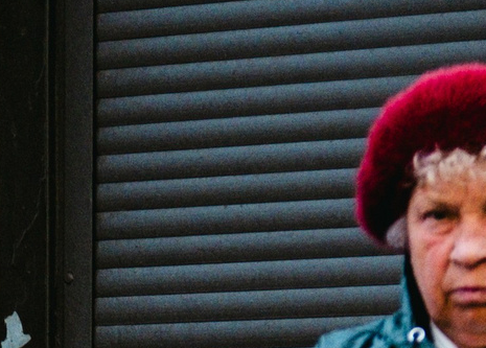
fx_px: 3426
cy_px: 869
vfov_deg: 5.6
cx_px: 104
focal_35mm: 248
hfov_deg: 8.1
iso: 1000
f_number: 1.8
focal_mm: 25
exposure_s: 1/250
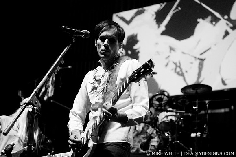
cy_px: 78
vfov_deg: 17.4
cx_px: 118
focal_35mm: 78
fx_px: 511
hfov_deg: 26.0
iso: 640
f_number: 2.8
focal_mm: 52
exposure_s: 1/160
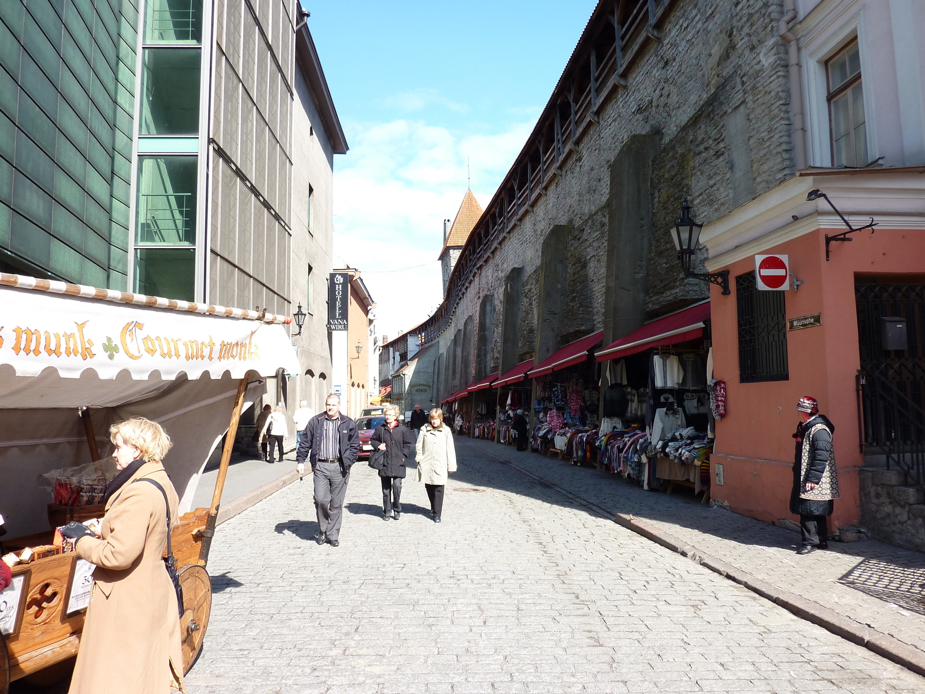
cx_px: 462
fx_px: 668
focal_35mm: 25
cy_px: 347
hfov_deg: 69.4
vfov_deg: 54.9
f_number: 4
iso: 80
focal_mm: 4.1
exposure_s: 1/250
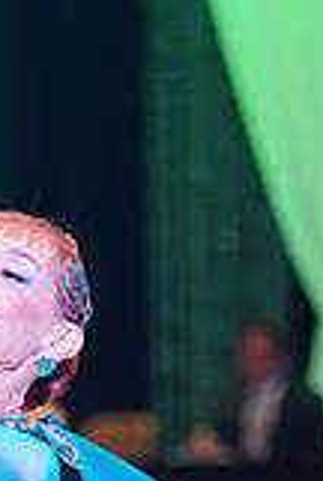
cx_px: -160
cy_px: 840
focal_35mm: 406
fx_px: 5440
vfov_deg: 5.0
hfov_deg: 3.4
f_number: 2.8
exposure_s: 1/400
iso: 5000
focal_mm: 113
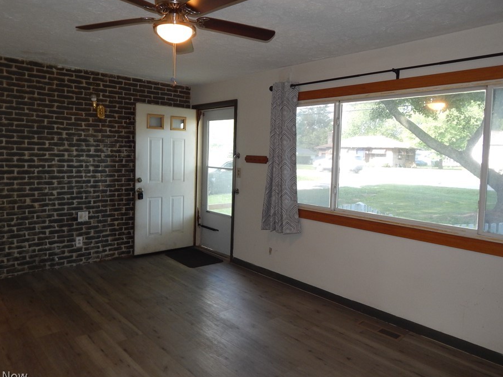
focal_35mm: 26
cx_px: 254
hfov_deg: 67.3
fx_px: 378
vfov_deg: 53.0
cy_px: 172
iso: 160
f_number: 3
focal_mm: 4
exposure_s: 1/30
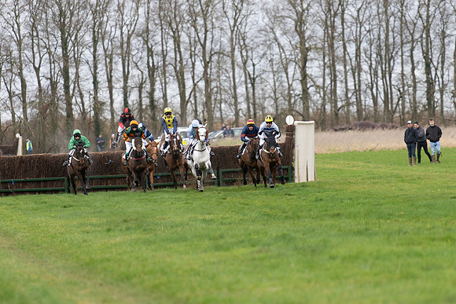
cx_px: 228
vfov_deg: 3.3
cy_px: 152
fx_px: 5321
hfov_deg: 4.9
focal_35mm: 420
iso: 500
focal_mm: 280
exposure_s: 1/1250
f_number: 4
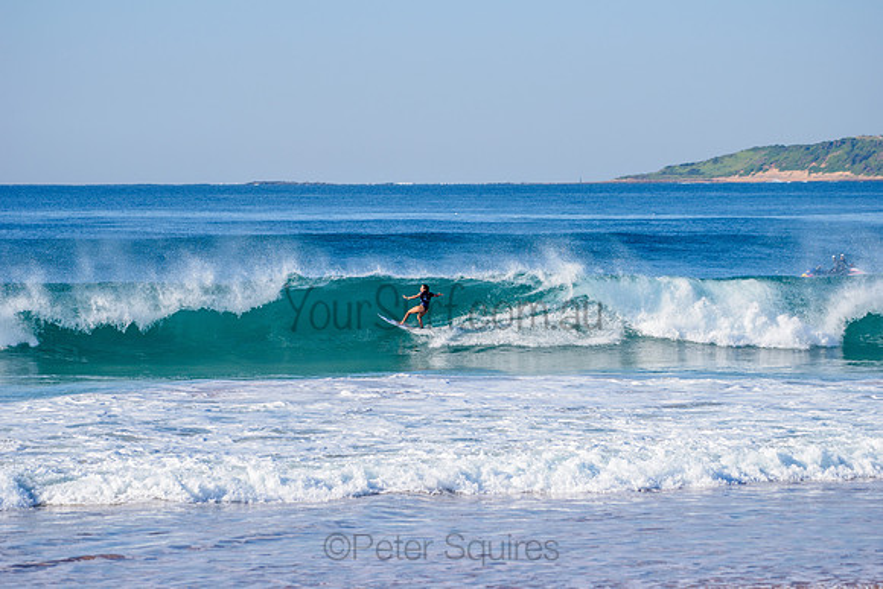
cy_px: 294
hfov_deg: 10.3
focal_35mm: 200
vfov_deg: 6.9
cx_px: 442
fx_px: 4906
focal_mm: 200
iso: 160
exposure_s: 1/1600
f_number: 5.6
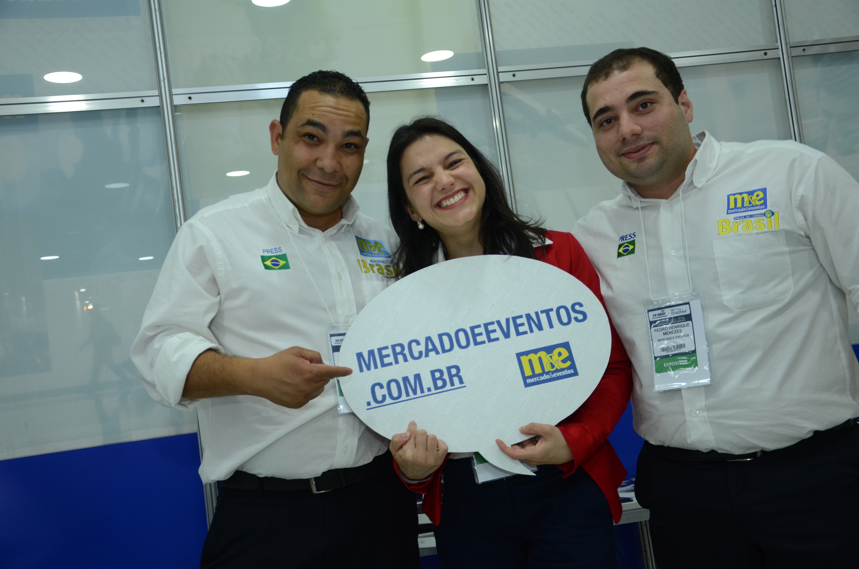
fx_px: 1072
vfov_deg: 29.7
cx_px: 430
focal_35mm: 45
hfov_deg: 43.7
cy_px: 284
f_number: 4.2
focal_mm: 30
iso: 640
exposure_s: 1/80
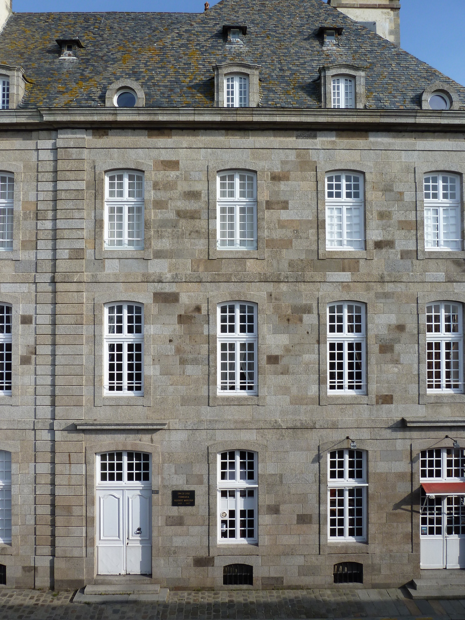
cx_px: 232
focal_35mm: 25
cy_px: 310
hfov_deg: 54.9
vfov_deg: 69.4
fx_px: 448
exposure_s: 1/400
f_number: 4.5
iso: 80
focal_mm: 4.1
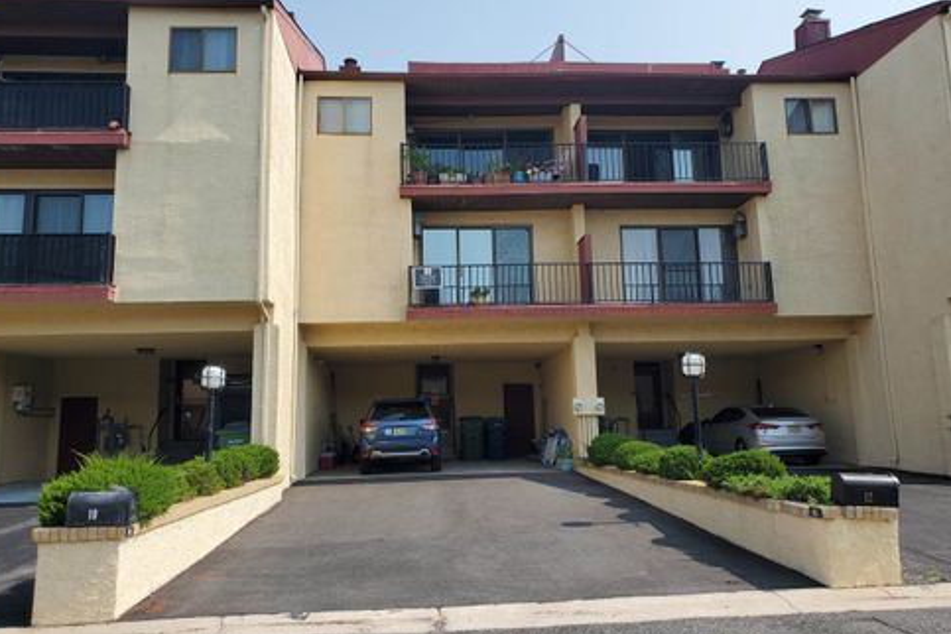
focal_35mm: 28
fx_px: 740
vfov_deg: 46.3
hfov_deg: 65.5
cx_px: 467
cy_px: 288
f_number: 2.4
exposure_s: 1/1493
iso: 50
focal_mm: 4.3
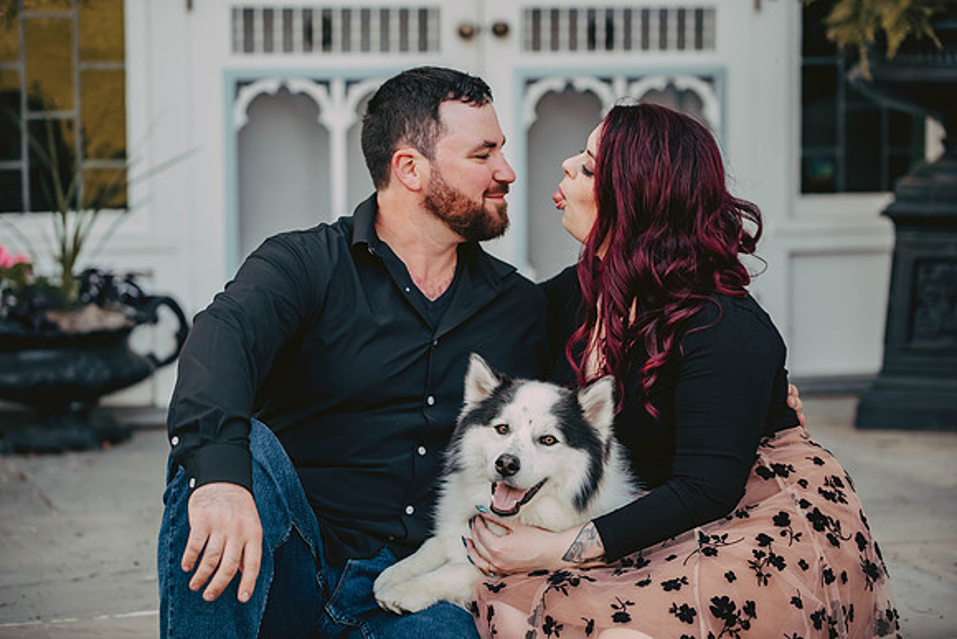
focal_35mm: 102
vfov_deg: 13.4
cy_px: 320
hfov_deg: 20.0
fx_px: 2712
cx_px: 478
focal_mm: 102
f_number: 2.8
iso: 400
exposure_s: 1/320
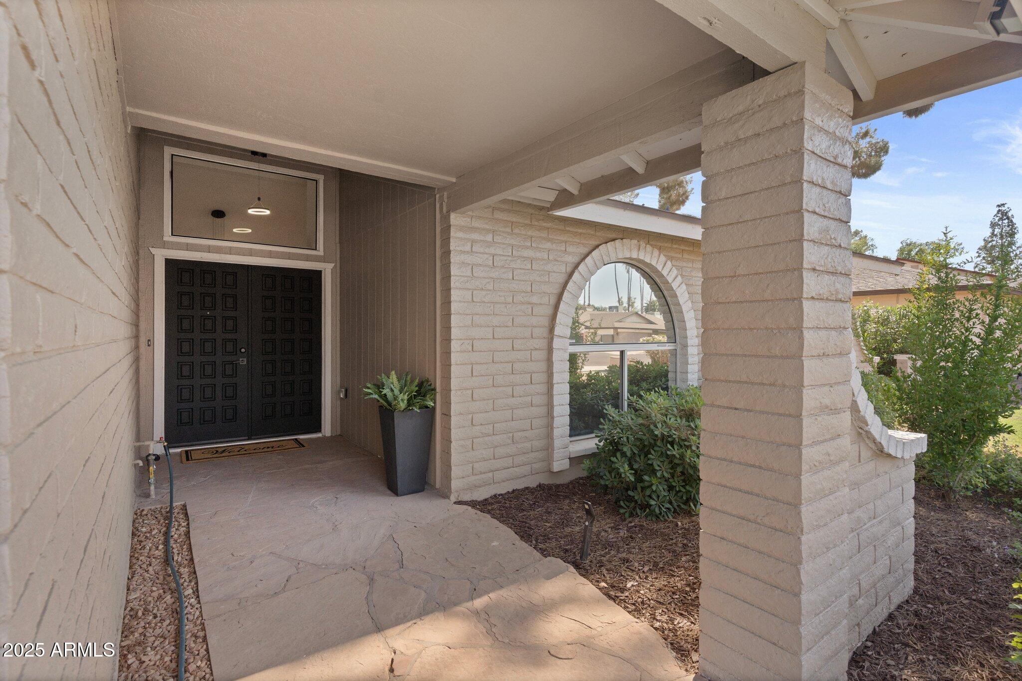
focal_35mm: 17
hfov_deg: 93.3
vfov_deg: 70.4
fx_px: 483
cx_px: 511
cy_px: 340
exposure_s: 1/400
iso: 500
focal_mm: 17
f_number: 7.1
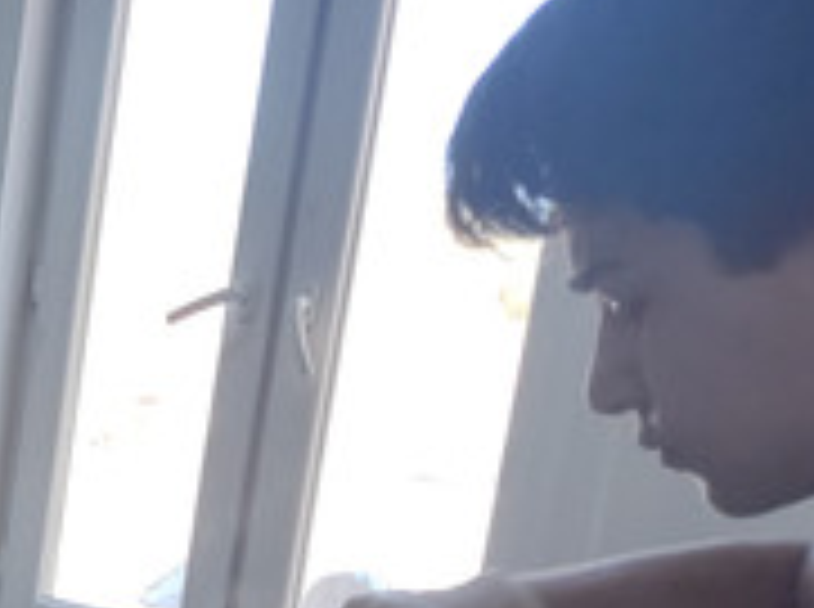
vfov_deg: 19.5
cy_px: 678
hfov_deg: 24.1
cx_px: -211
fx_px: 1690
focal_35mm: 72
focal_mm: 4.74
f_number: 1.79
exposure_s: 1/50
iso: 118
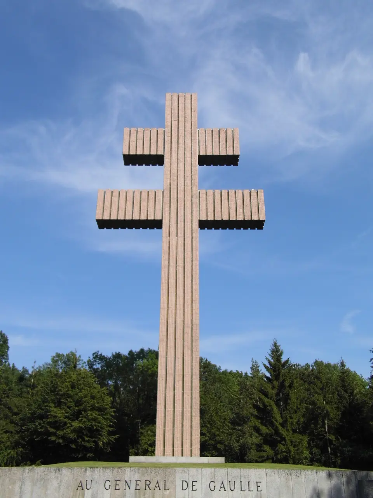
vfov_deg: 54.0
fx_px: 488
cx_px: 186
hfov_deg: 41.8
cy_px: 249
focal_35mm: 34
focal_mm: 6.1
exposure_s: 1/200
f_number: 9.6
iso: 100
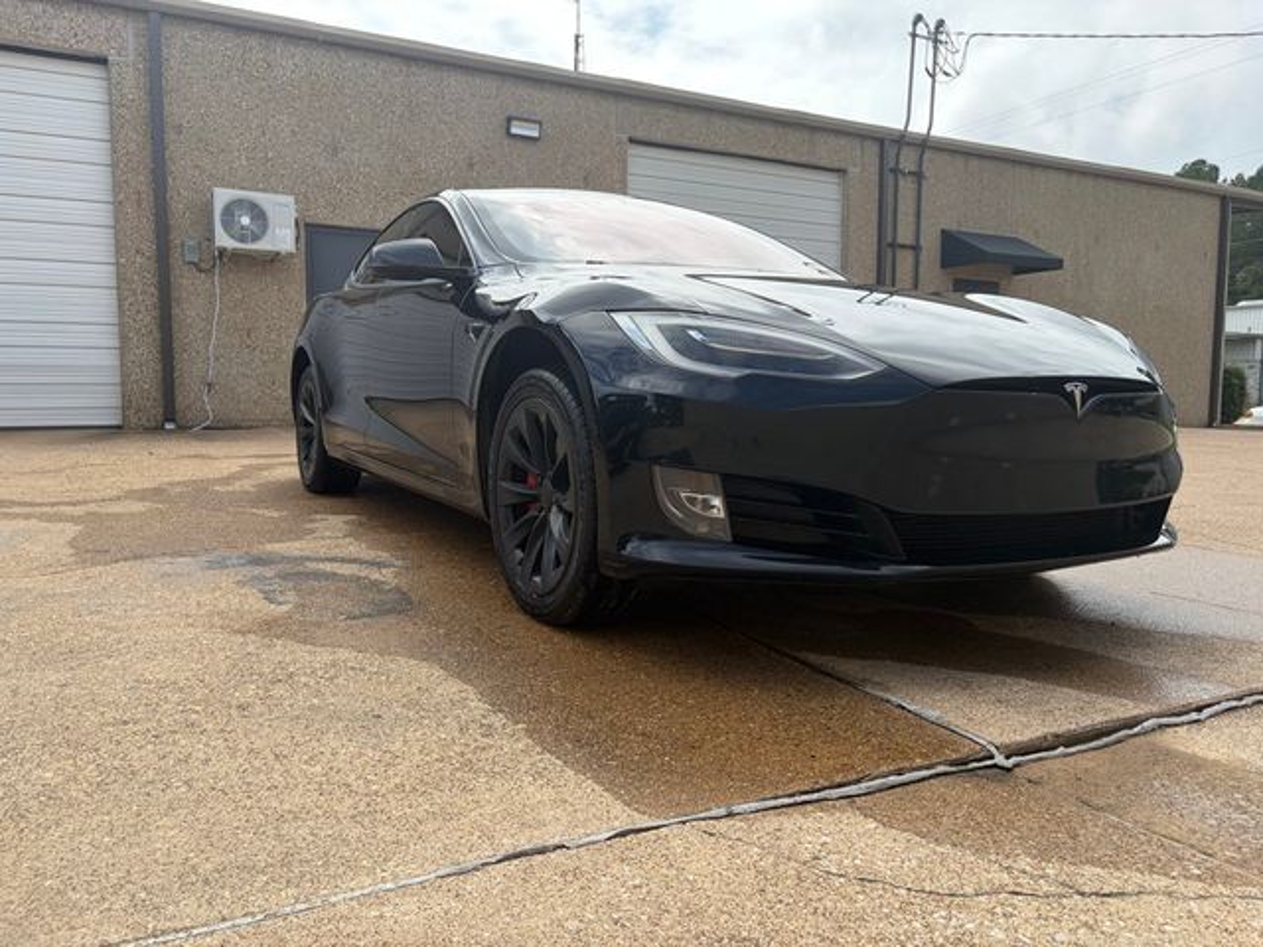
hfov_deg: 67.3
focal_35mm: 26
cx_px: 632
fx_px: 949
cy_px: 474
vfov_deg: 53.1
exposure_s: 1/3279
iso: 64
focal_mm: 5.96
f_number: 1.6
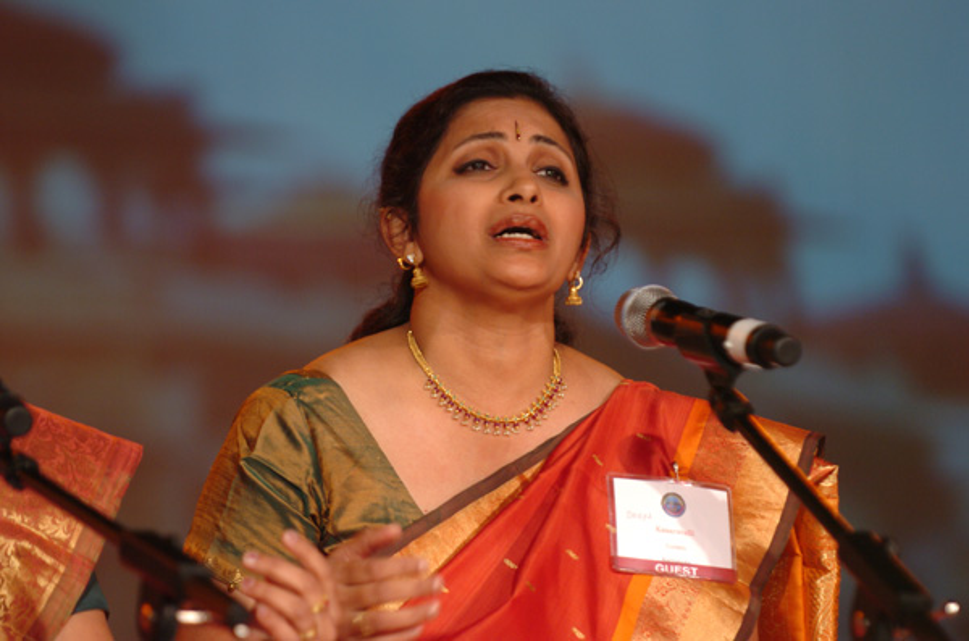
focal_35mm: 262
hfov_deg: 7.9
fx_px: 7049
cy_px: 320
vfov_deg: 5.2
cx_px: 484
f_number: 2.8
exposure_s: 1/60
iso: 400
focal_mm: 175
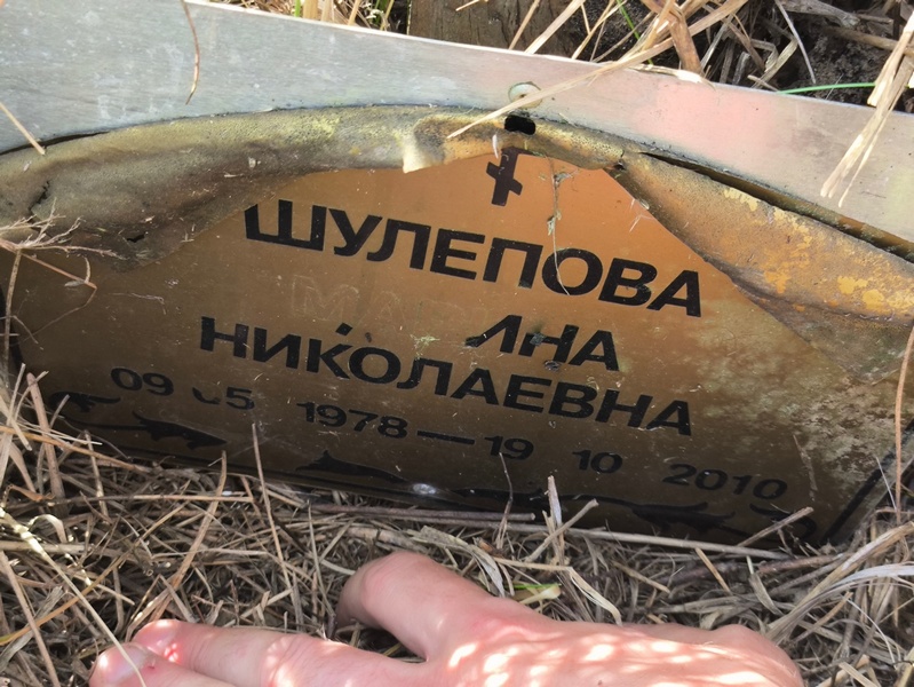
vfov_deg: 29.1
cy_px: 344
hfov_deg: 38.2
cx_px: 457
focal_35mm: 50
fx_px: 1321
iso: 50
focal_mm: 4.71
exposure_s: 1/50
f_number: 1.7
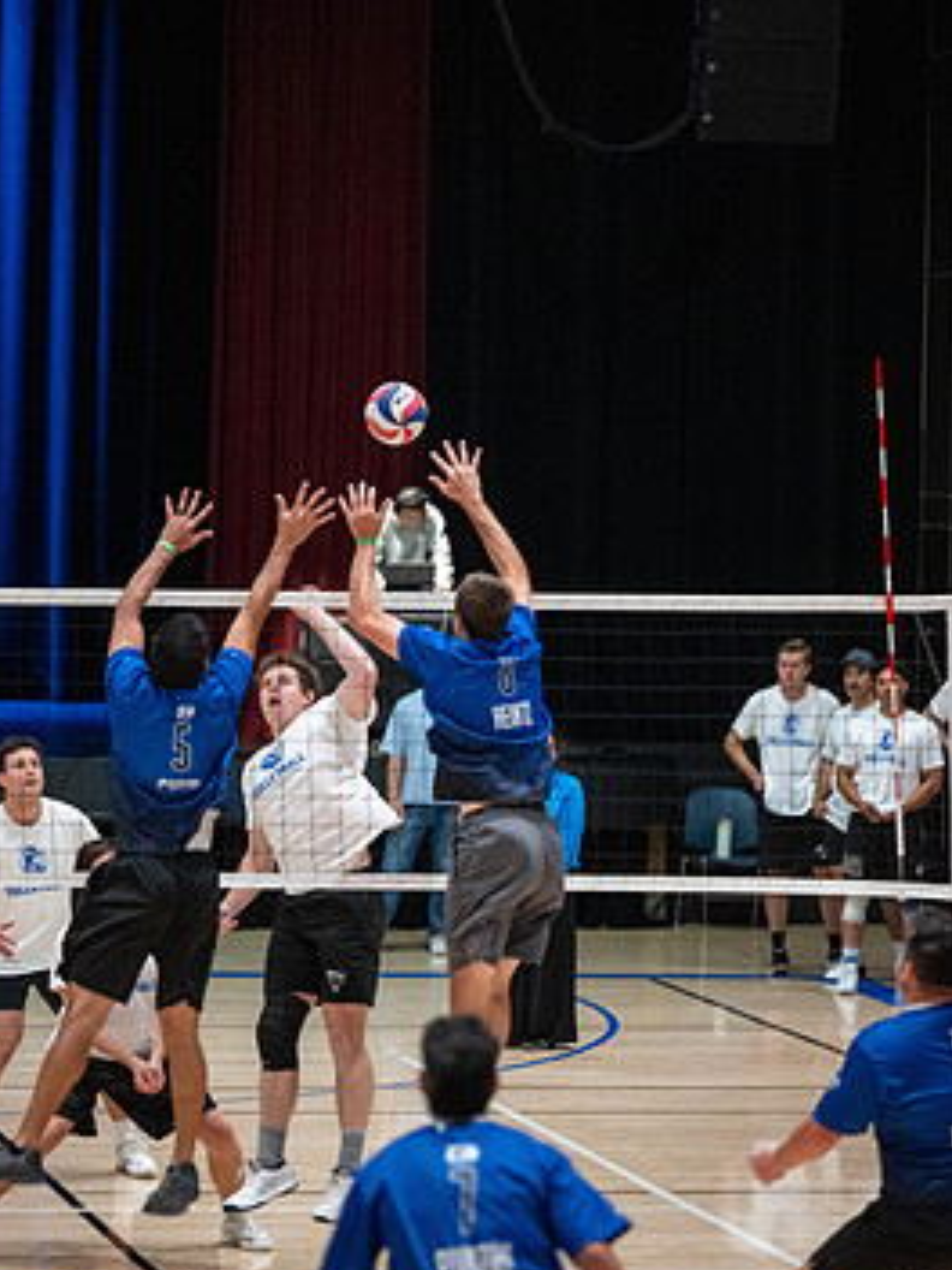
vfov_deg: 11.5
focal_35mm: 172
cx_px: 418
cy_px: 693
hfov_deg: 8.6
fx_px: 6307
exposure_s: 1/640
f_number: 2.8
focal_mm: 140
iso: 6400
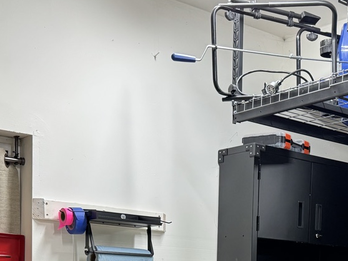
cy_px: 327
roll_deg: -1.5
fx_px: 693
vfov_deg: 19.8
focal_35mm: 69
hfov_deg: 27.5
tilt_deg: -3.0
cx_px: 284
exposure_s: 1/120
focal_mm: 6.86
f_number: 1.78
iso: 160
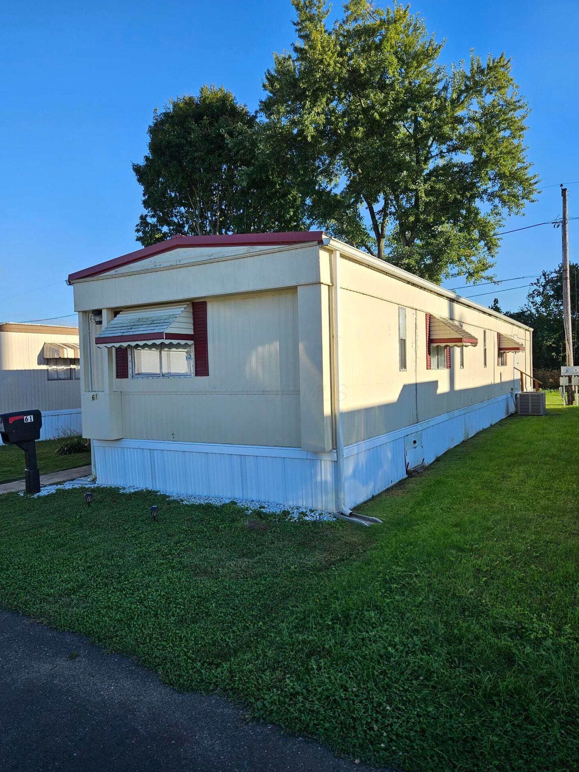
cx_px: 287
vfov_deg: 71.6
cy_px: 392
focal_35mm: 24
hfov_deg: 56.8
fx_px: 535
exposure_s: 1/1139
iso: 25
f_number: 1.8
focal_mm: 5.4
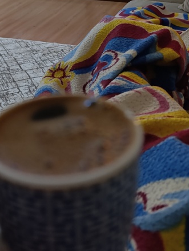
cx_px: 63
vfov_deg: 38.9
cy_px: 75
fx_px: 348
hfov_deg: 30.1
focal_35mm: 48
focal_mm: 6.14
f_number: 1.6
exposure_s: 1/25
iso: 1600
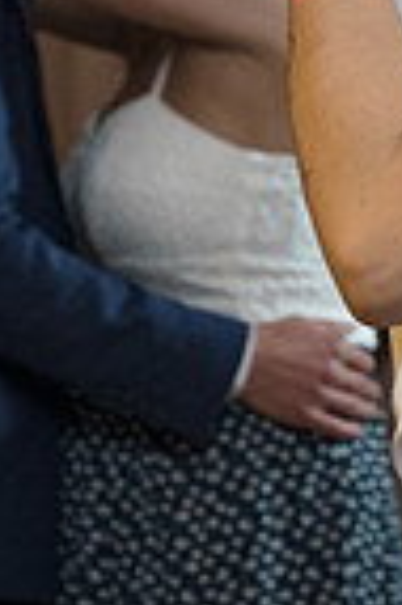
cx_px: 978
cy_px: -11
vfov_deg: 6.8
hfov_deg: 4.4
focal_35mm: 304
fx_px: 5104
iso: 2000
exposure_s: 1/200
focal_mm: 55
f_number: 4
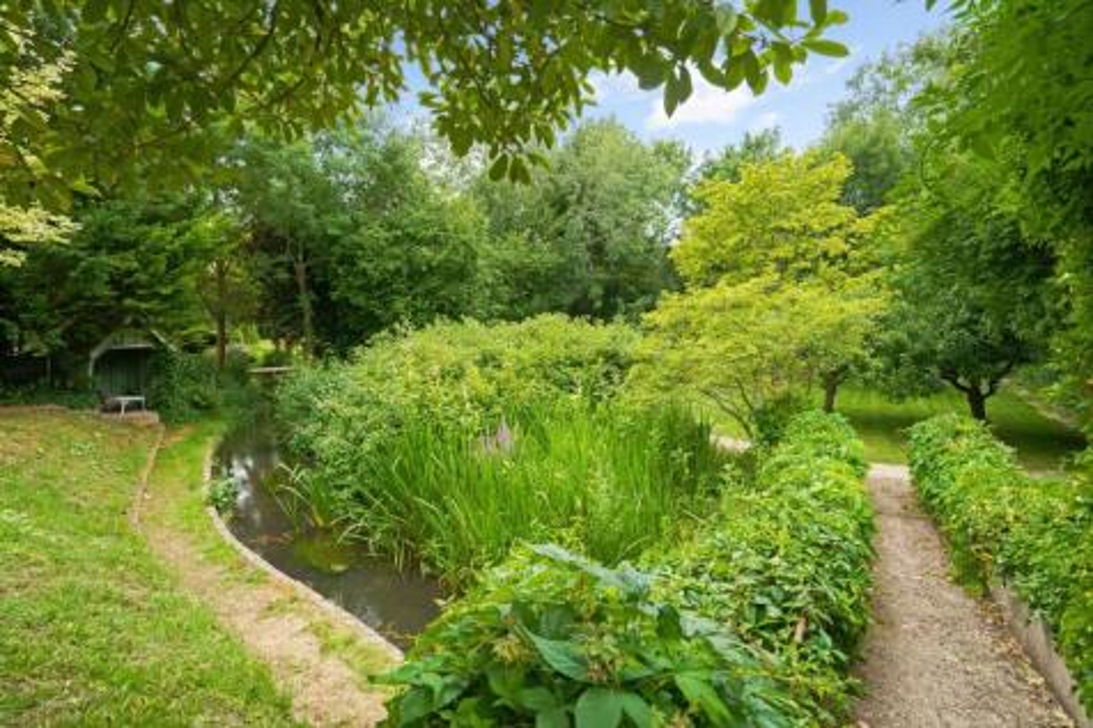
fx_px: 546
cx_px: 546
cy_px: 364
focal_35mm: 18
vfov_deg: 67.3
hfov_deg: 90.0
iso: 500
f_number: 13
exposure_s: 1/125
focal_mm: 18
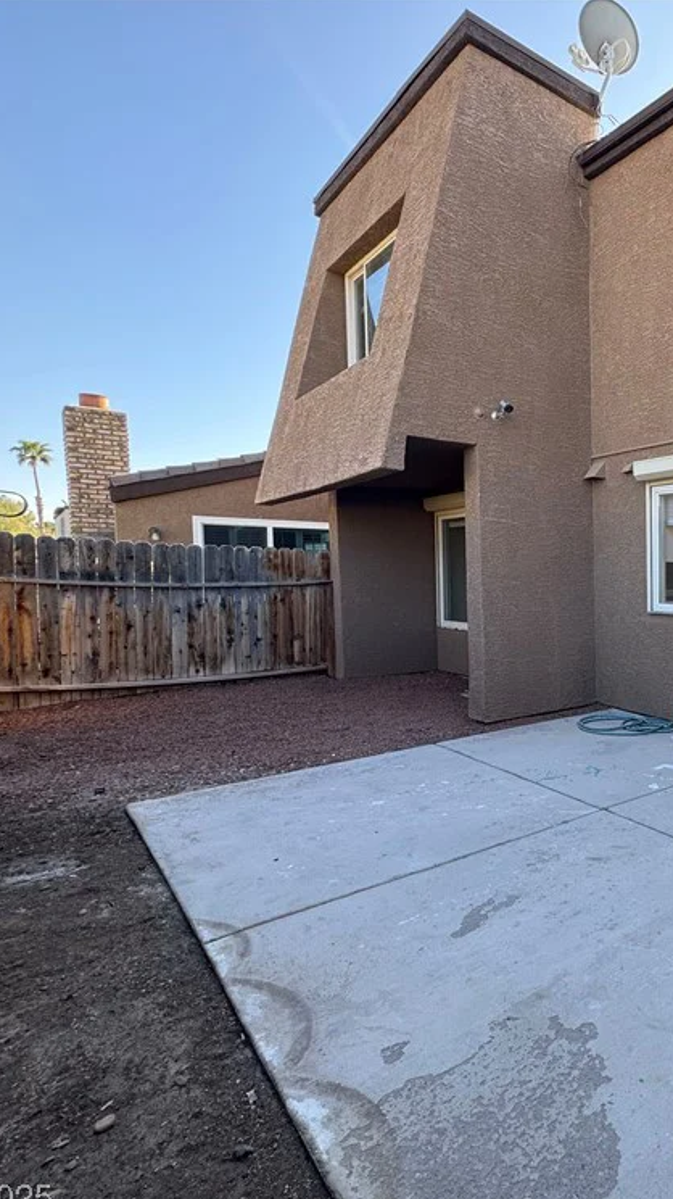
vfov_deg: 83.8
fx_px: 667
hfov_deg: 43.4
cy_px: 616
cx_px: 715
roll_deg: -0.4
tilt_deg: -4.1
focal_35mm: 21
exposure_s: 1/193
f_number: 2.2
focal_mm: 2.22
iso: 40
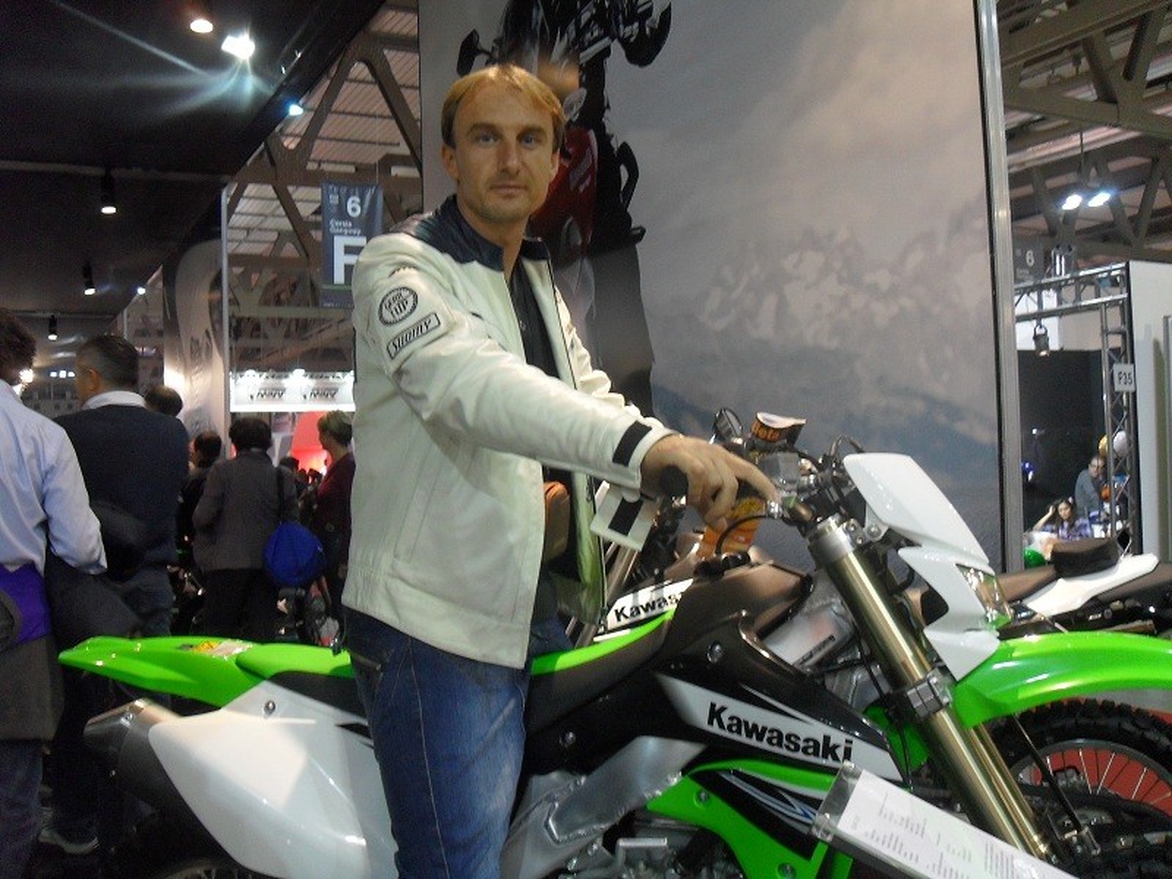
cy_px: 440
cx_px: 586
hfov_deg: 52.6
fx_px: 1185
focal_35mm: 35
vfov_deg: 40.7
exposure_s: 1/20
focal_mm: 6.2
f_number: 2.8
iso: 200
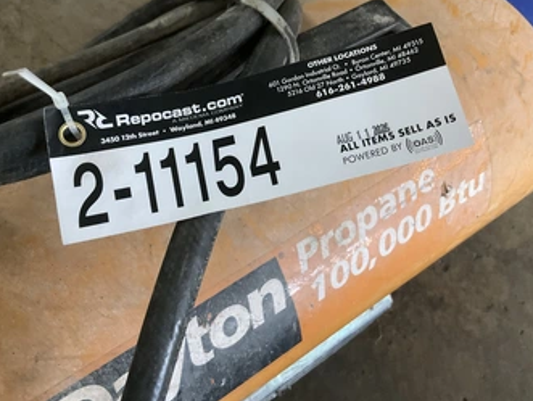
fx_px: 539
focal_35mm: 35
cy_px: 167
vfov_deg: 40.6
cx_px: 279
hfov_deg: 52.6
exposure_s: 1/60
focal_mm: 3
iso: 200
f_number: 1.8
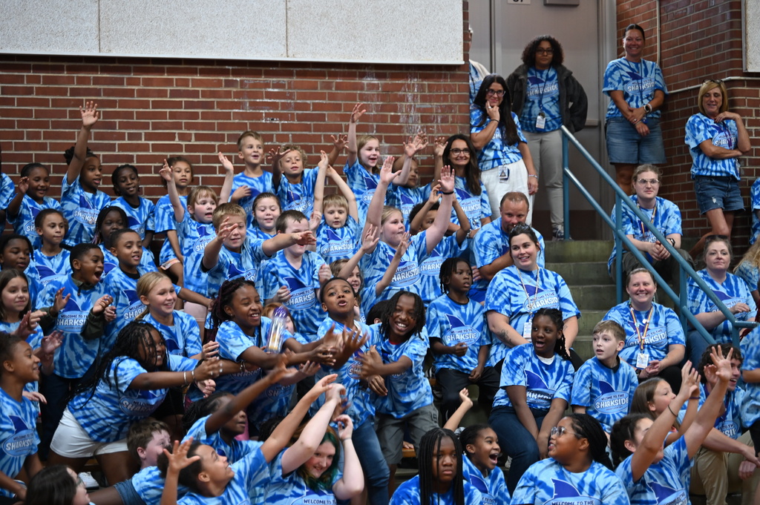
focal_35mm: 75
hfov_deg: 27.0
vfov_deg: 18.2
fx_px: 1582
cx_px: 380
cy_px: 252
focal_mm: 75
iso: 1400
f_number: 2.8
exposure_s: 1/125
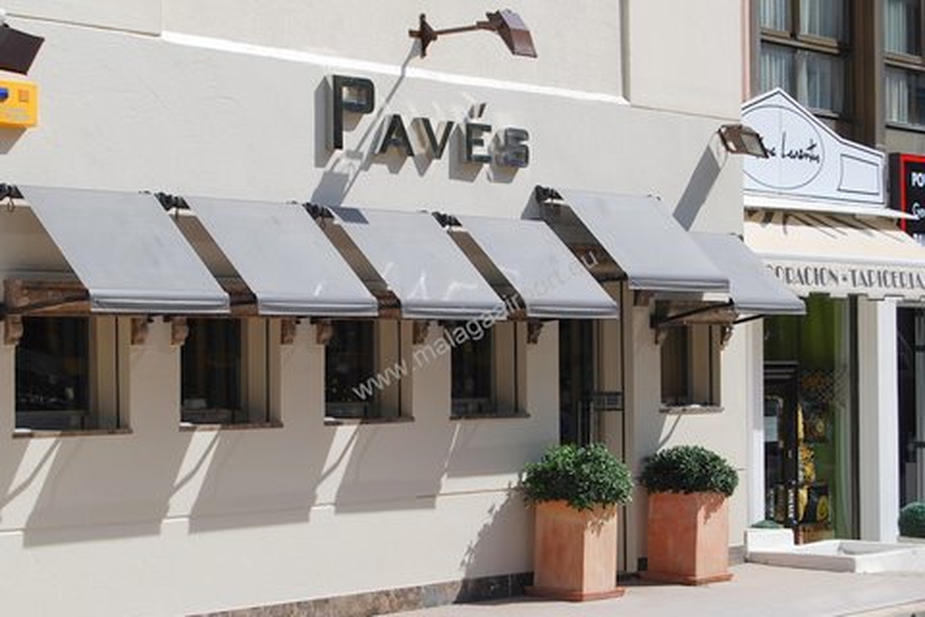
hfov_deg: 24.6
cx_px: 462
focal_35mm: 82
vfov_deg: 16.6
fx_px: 2120
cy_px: 308
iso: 100
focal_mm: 55
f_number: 8
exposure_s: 1/250
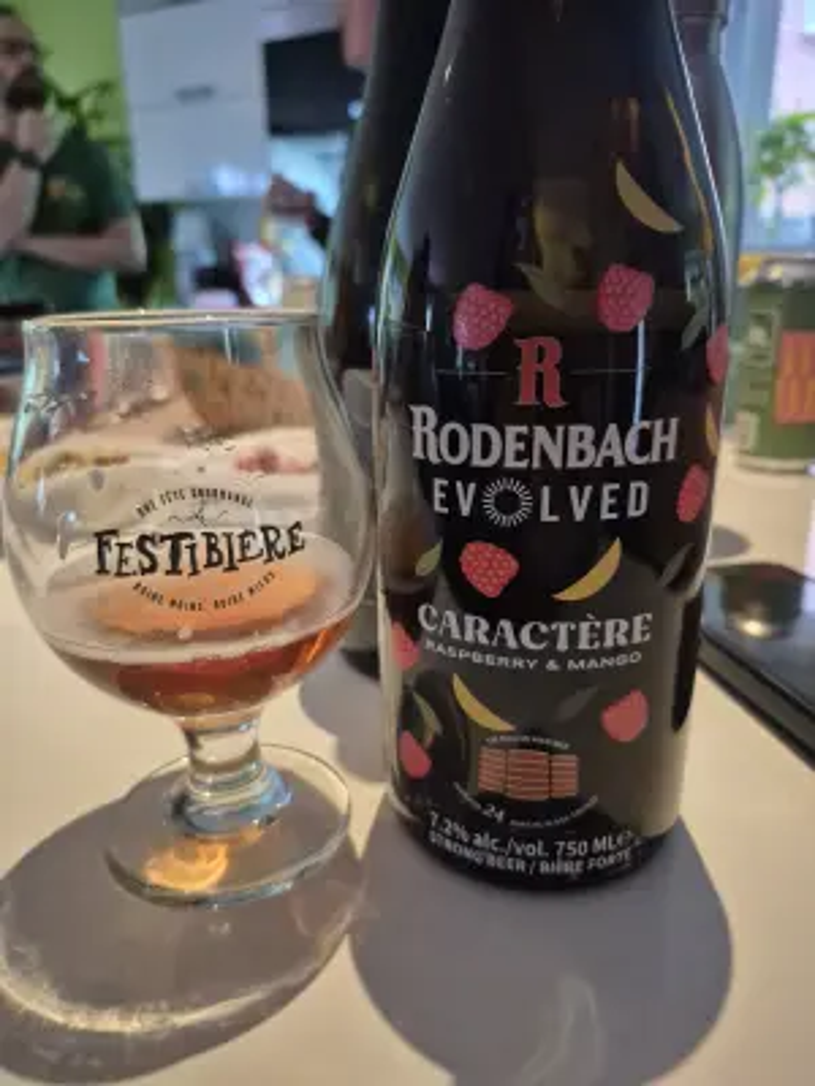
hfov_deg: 58.9
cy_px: 543
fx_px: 722
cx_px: 408
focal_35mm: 23
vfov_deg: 73.9
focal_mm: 5.4
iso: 1600
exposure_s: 1/60
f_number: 1.8
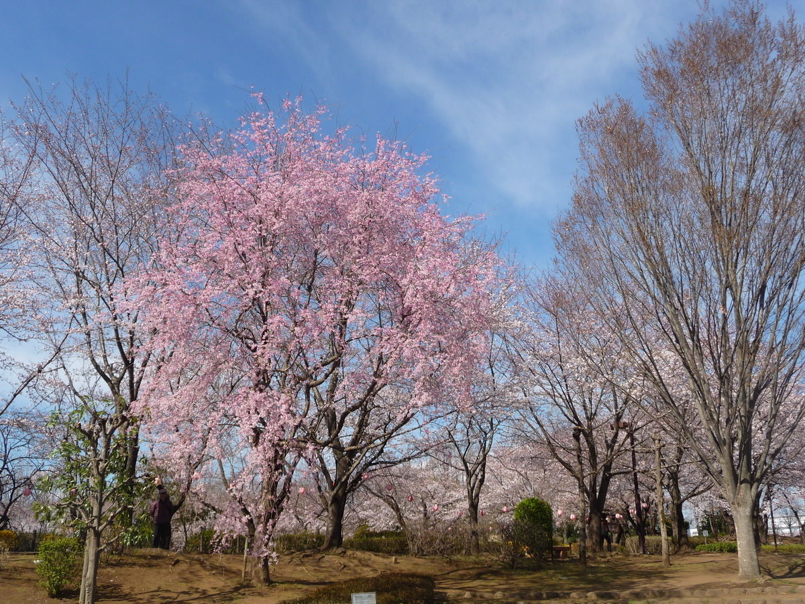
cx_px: 402
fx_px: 930
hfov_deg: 46.8
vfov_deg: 36.0
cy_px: 302
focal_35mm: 40
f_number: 3.9
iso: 100
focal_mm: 6.7
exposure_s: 1/800
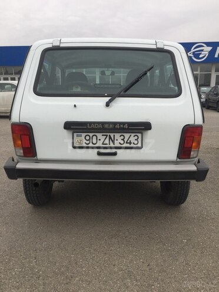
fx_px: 245
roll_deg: +0.2
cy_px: 146
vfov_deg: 61.7
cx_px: 110
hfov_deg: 48.2
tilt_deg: -12.2
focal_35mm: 29
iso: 32
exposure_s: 1/408
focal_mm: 4.15
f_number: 2.2
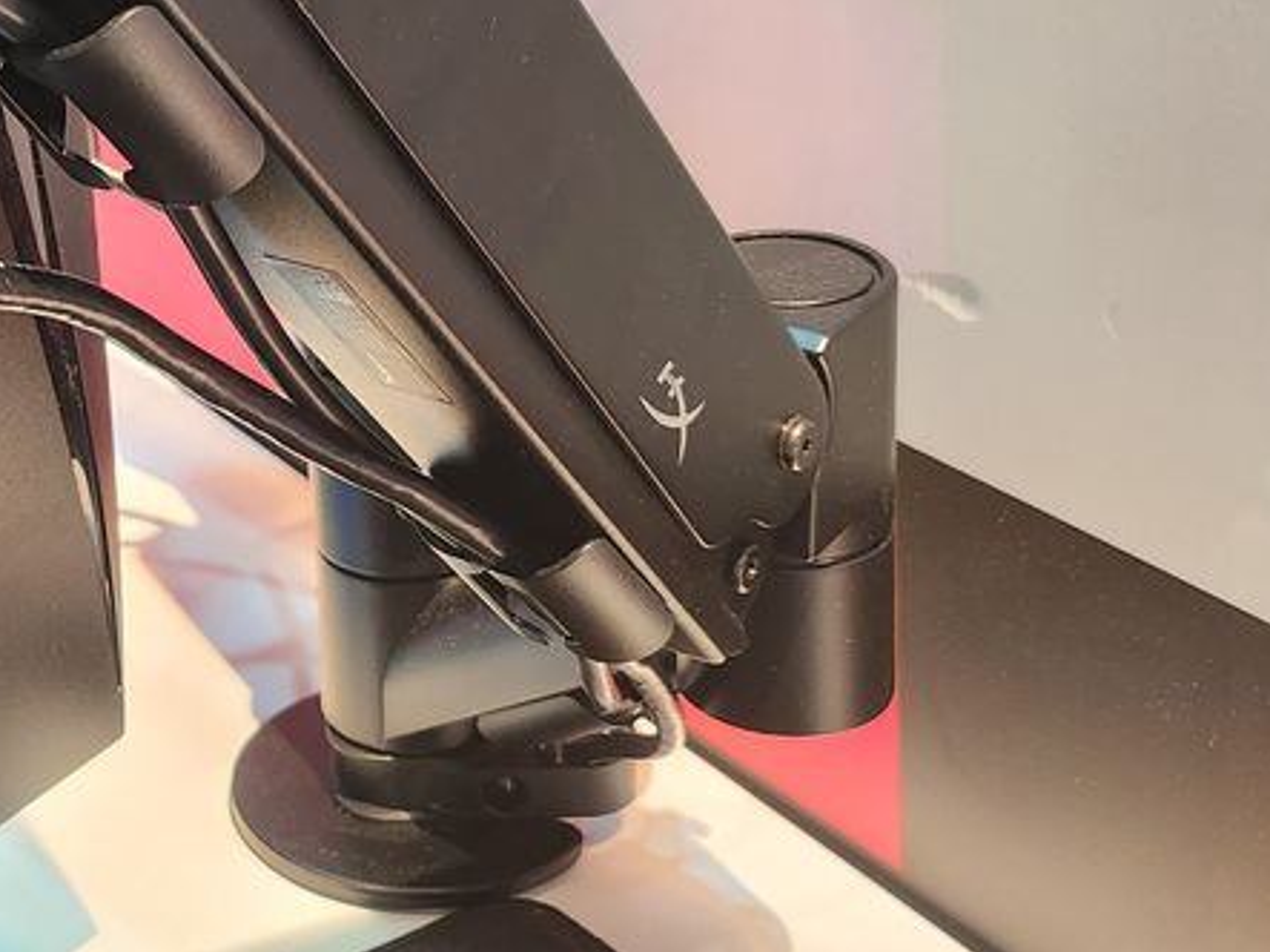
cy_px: 46
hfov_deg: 28.0
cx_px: -3
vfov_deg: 21.9
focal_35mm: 65
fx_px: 2384
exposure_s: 1/100
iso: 400
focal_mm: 5
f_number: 1.8
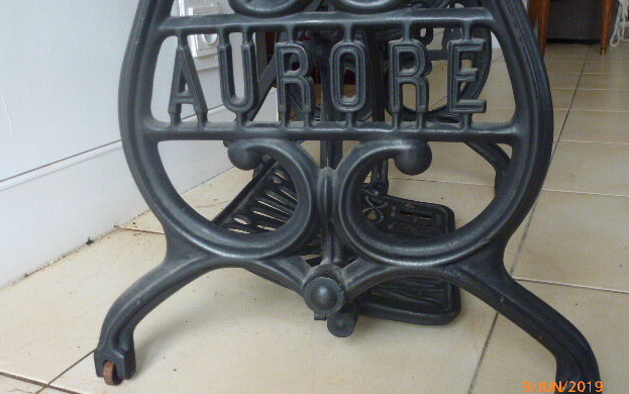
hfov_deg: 52.7
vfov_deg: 34.5
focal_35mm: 37
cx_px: 320
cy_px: 192
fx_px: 635
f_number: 3.6
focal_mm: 5.9
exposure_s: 1/50
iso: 400
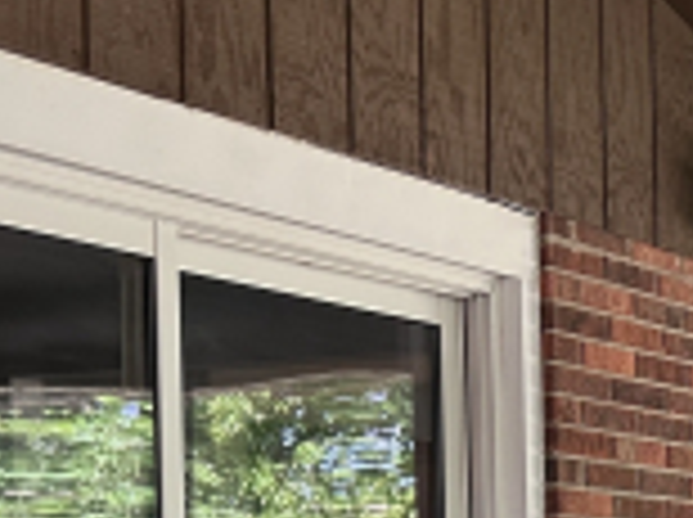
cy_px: 748
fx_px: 2079
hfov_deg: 16.3
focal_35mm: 104
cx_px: 1199
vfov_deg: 13.5
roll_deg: +0.4
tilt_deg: -3.0
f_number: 1.78
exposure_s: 1/121
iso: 160
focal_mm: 6.86
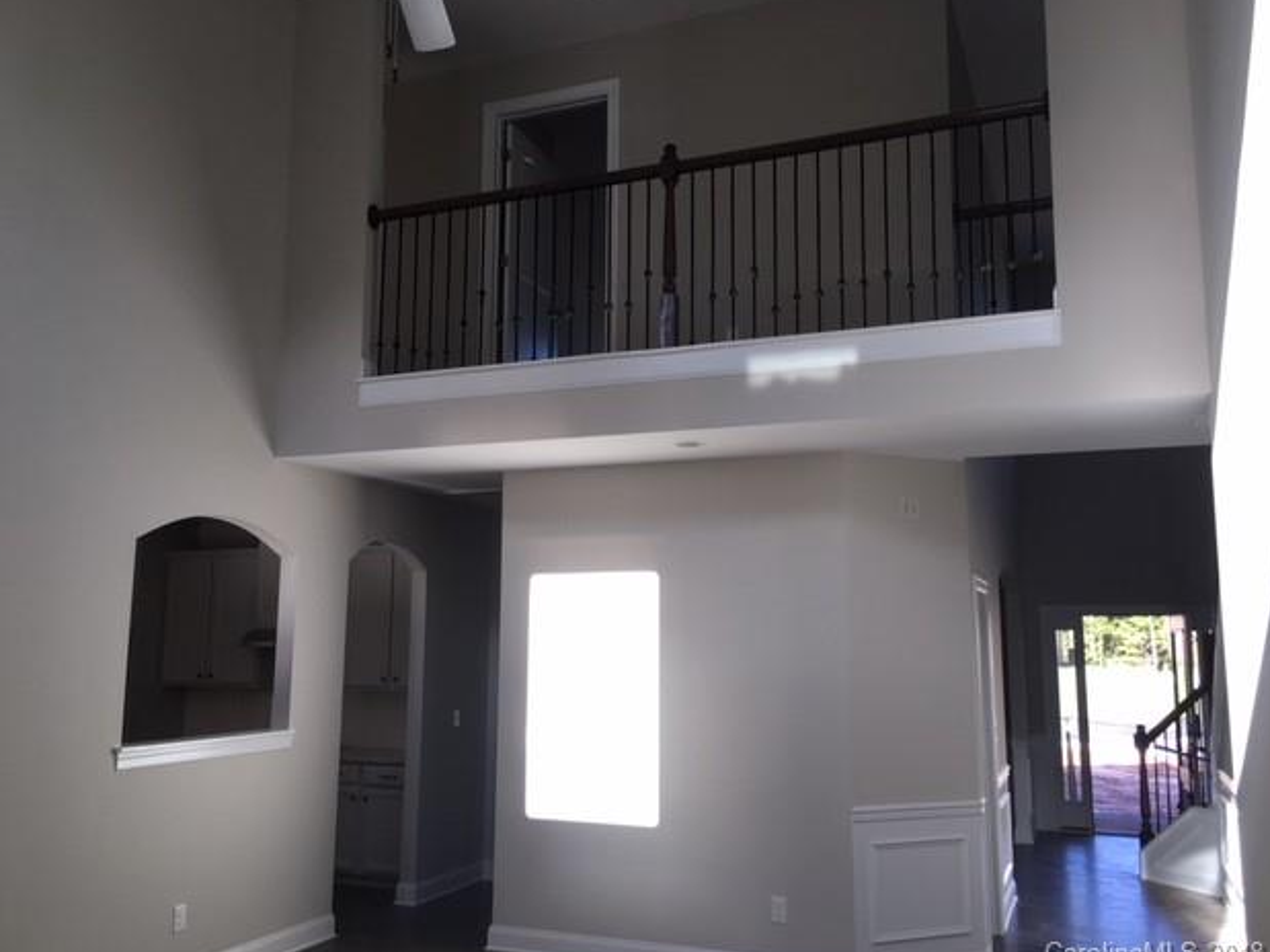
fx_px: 1100
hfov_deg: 60.0
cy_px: 480
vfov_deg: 46.8
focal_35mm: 30
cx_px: 624
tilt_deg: +8.7
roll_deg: +1.2
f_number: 2.2
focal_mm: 4.15
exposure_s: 1/120
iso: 25
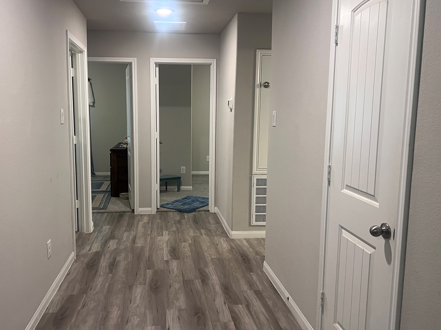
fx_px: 382
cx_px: 192
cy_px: 158
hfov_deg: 59.8
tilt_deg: -7.0
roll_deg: -1.0
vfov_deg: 46.8
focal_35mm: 30
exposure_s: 1/60
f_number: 1.5
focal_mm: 5.7
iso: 125
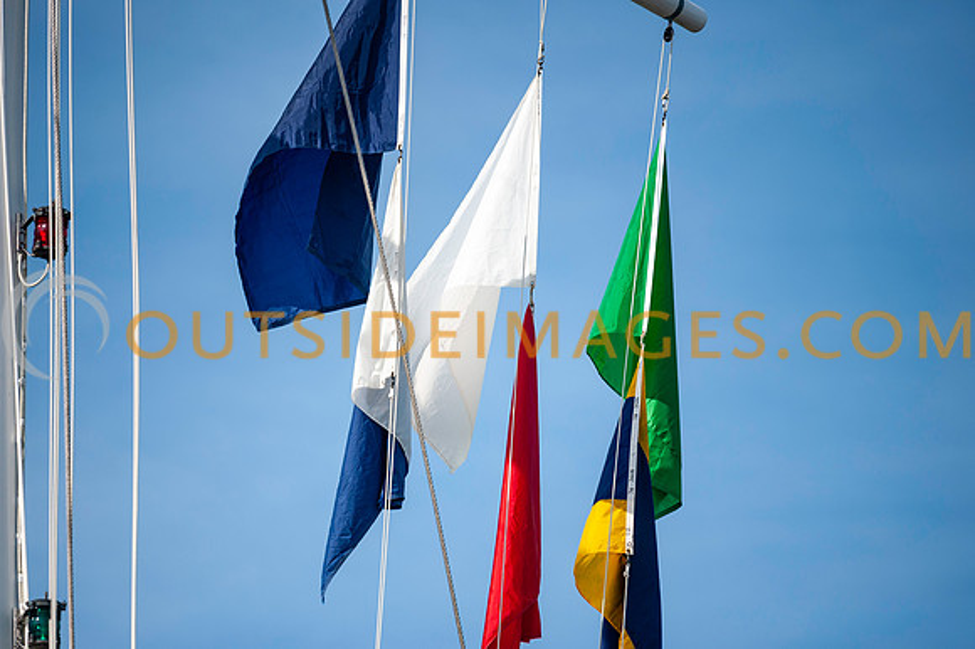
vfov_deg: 4.6
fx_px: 8120
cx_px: 488
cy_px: 324
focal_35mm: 300
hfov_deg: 6.9
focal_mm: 300
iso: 250
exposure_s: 1/3200
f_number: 4
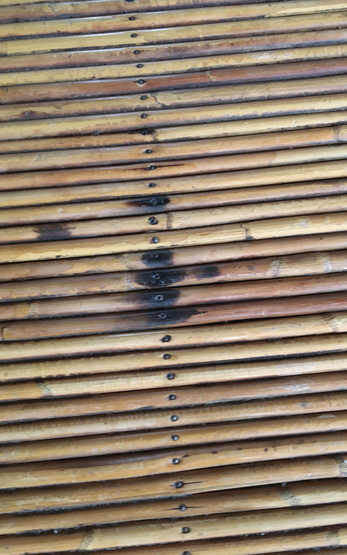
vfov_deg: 61.2
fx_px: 469
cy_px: 277
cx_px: 187
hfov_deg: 40.6
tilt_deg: -78.7
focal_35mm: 31
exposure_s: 1/17
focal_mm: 4.15
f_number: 2.2
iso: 400
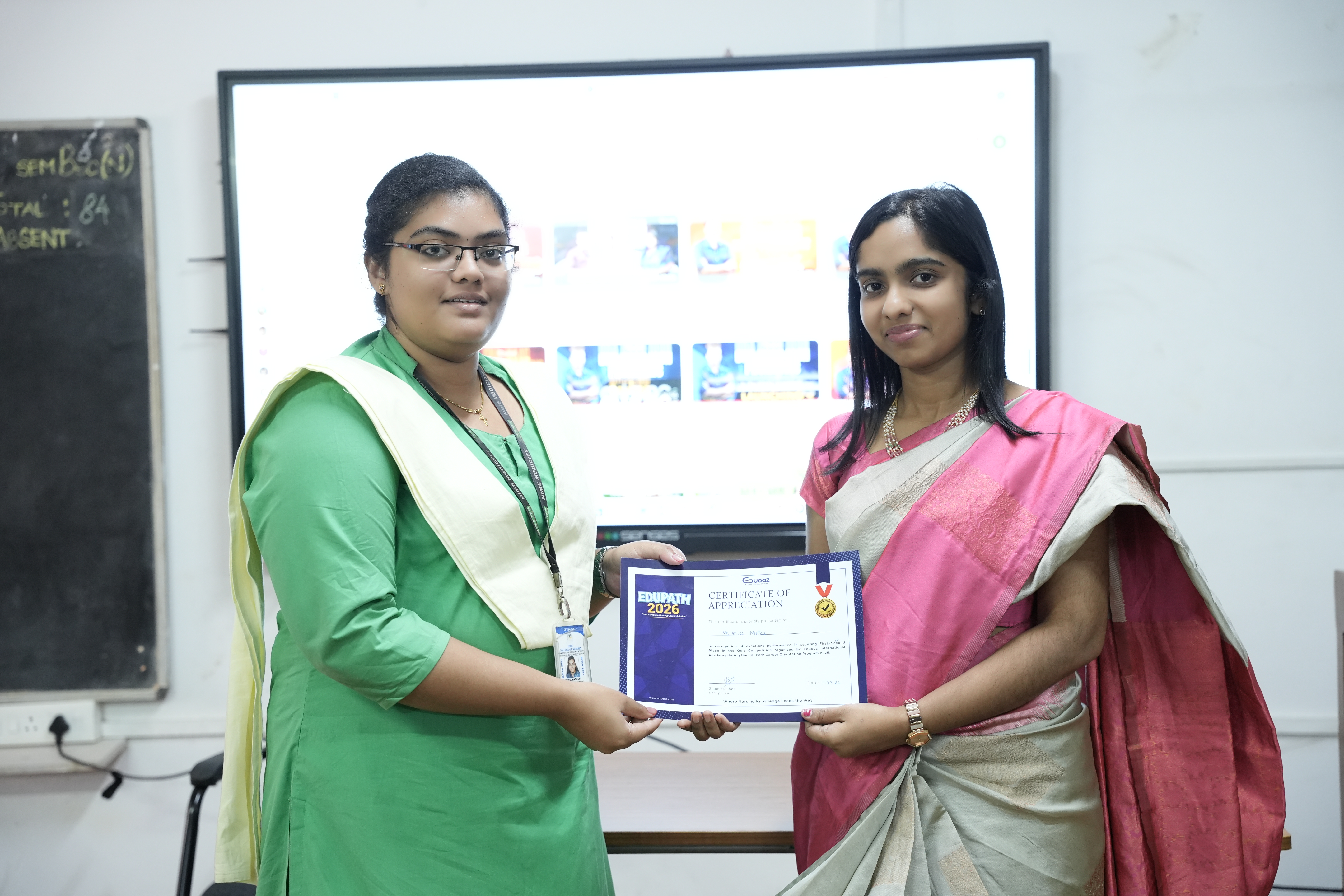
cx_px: 672
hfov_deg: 37.1
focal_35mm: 54
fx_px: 2005
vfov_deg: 25.2
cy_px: 448
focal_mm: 53.7
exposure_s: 1/60
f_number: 3.5
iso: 2500
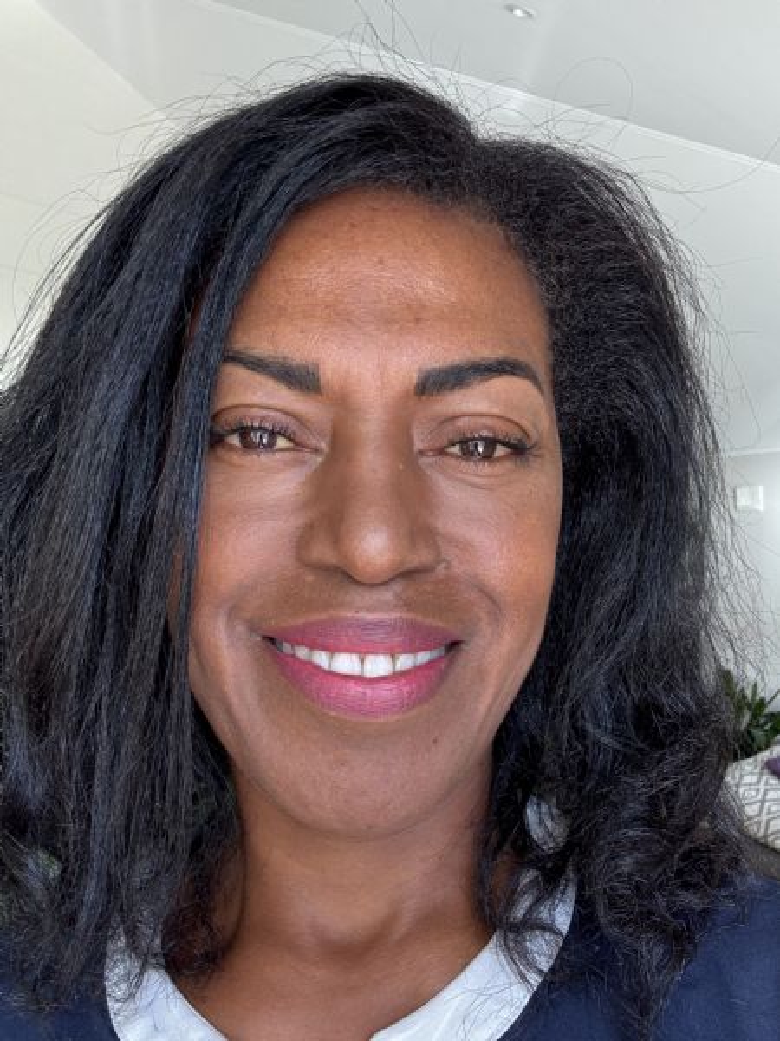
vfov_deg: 60.0
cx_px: 390
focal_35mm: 30
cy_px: 520
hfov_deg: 46.8
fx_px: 901
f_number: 1.9
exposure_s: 1/94
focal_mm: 2.69
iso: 80
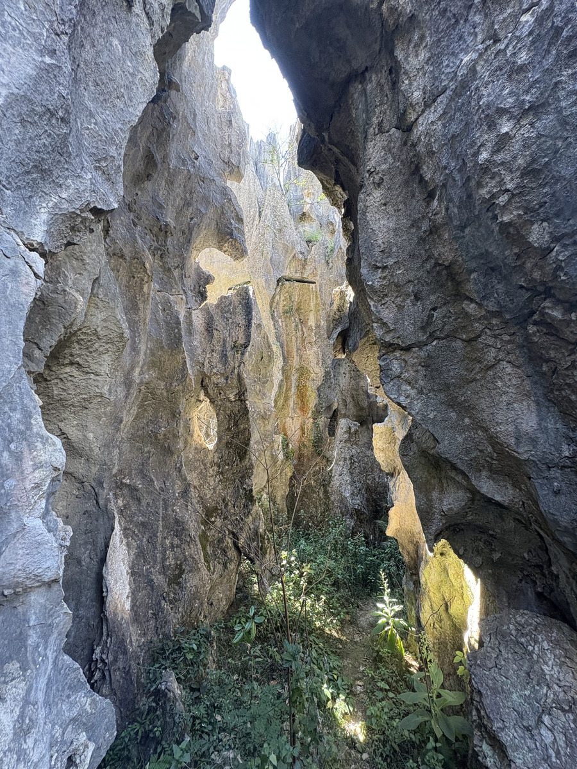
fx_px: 311
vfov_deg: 102.1
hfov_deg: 85.7
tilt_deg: +3.6
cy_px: 384
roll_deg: +1.1
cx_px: 288
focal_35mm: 14
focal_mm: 2.22
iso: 200
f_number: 2.2
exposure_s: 1/99
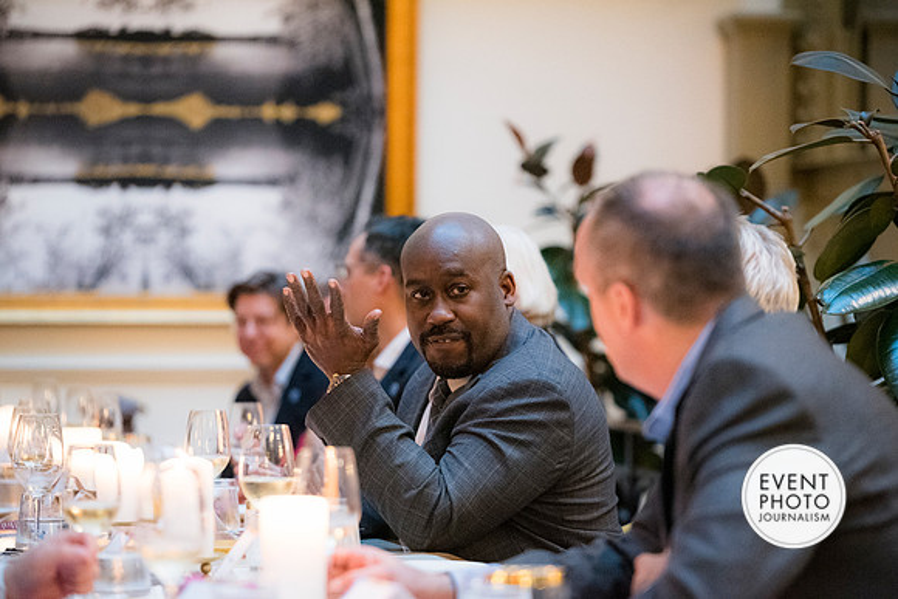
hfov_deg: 15.8
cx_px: 449
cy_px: 300
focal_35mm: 130
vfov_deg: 10.6
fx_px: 3243
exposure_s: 1/125
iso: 6400
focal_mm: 130
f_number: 2.8
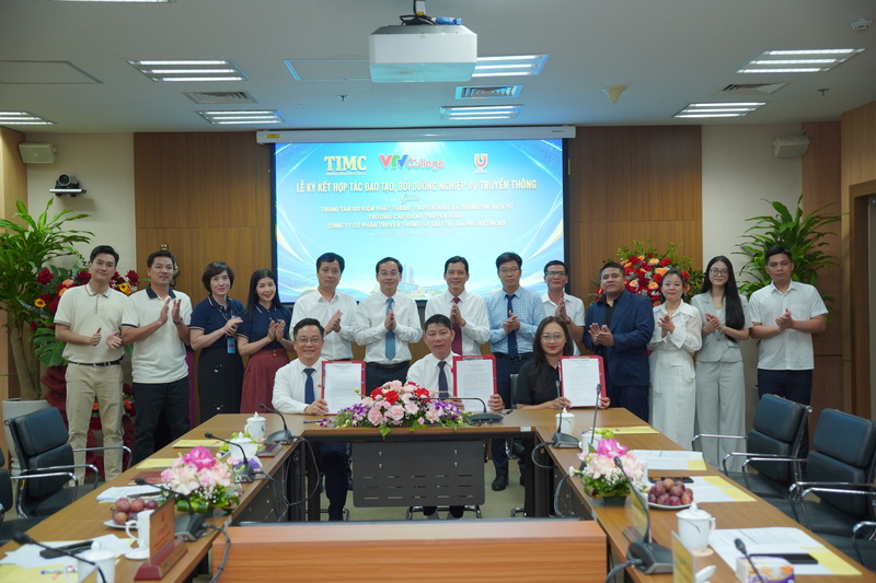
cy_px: 292
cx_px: 438
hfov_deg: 47.4
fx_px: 997
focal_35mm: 41
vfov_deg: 32.6
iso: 500
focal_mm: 27.4
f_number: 2.8
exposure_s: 1/100
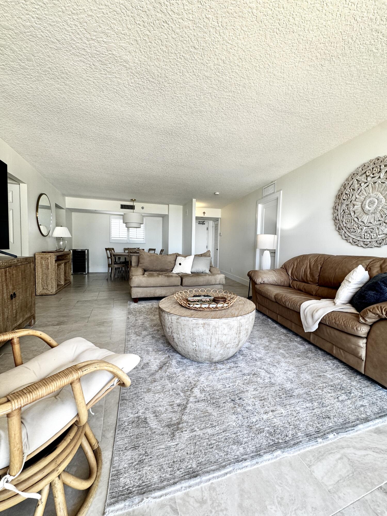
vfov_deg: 102.1
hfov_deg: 85.7
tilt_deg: -3.1
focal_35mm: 14
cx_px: 194
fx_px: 209
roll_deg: -1.3
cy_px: 258
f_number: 2.2
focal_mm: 2.22
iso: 64
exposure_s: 1/120
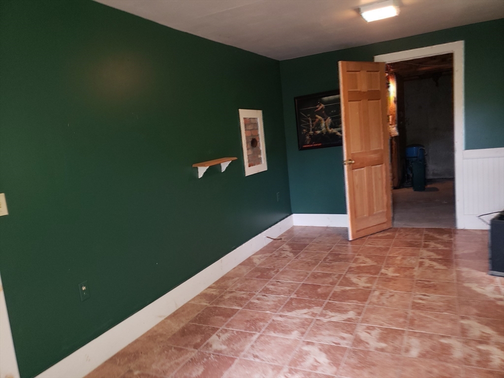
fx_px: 379
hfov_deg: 67.3
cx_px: 252
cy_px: 189
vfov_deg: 53.1
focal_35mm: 26
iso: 125
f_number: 1.5
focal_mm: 4.3
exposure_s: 1/20
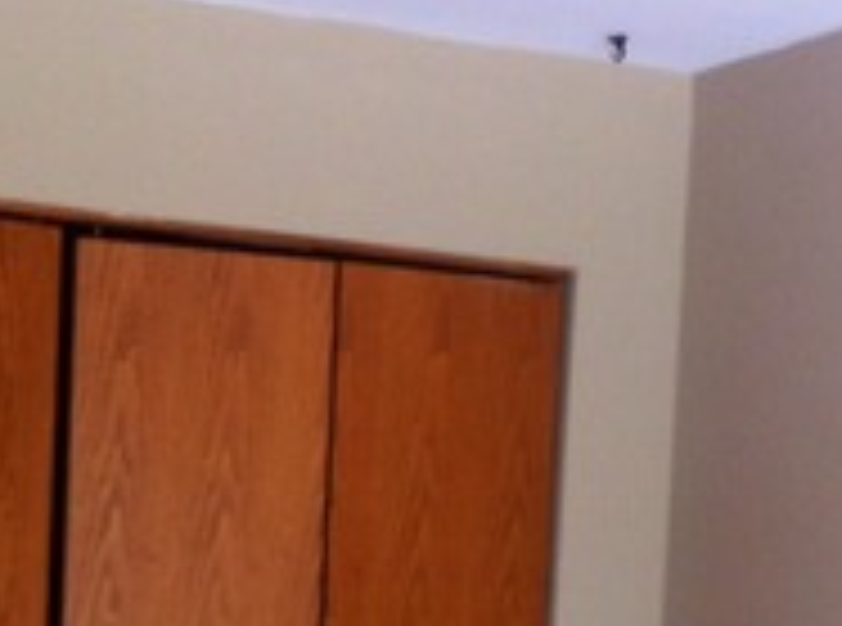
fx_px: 2910
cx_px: 455
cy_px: 779
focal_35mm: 120
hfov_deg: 16.5
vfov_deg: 12.0
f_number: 2.8
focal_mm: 3.85
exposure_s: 1/17
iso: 80
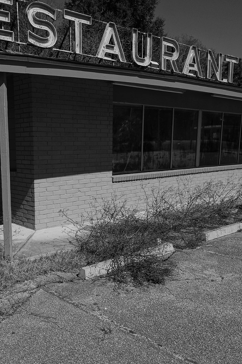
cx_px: 68
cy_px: 211
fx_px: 364
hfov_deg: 36.2
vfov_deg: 52.9
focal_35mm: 36
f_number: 11
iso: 200
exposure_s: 1/800
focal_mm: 16
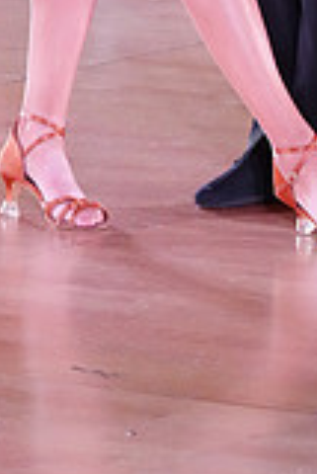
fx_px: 6207
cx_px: 295
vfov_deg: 4.3
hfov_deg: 2.9
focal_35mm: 471
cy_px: -308
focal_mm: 130
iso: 8000
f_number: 5
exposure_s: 1/400
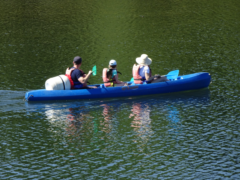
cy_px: 90
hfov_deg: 6.3
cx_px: 120
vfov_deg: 4.7
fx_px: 2191
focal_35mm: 316
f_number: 6.3
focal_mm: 54.04
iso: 100
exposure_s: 1/250
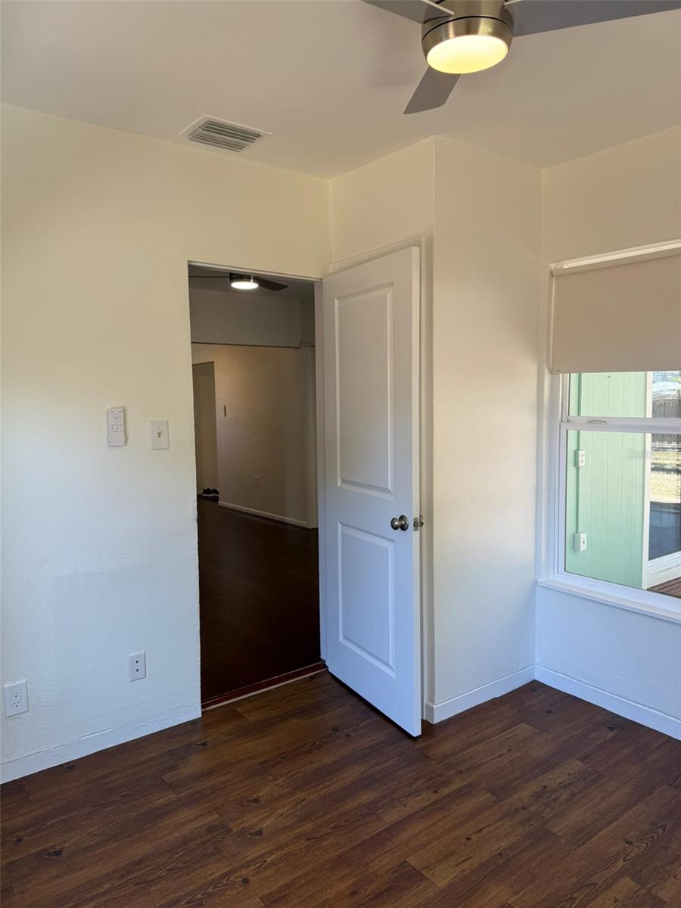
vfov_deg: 71.6
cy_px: 454
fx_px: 630
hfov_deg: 56.8
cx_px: 340
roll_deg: +0.7
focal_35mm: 24
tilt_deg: -3.0
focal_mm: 6.76
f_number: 1.78
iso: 64
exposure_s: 1/118
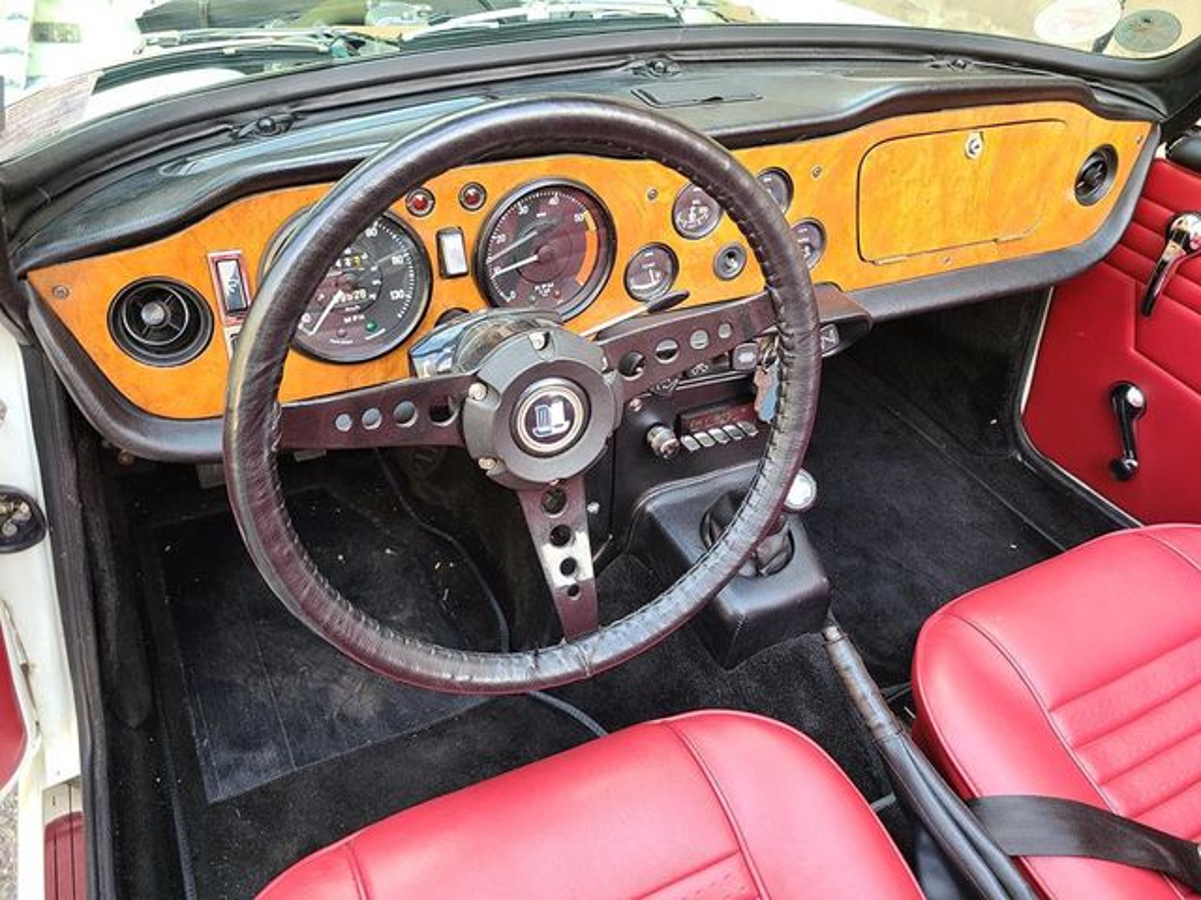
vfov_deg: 53.1
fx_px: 902
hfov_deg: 67.3
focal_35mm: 26
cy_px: 450
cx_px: 600
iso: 64
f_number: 1.8
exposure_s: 1/59
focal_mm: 5.4
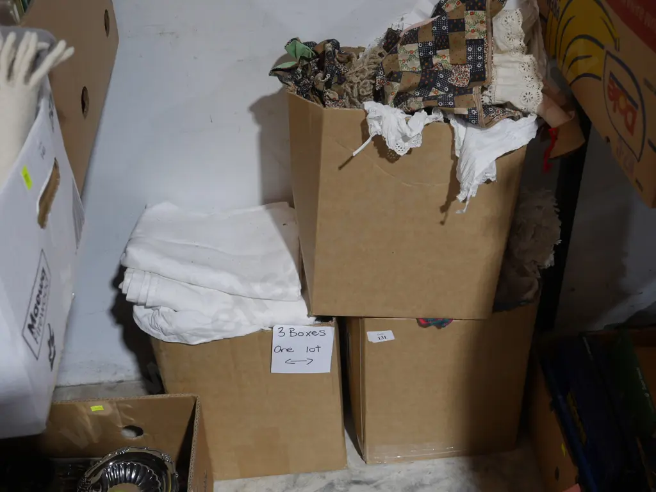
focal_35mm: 46
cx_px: 328
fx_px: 872
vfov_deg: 31.5
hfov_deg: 41.2
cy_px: 246
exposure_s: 1/60
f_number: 5.1
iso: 800
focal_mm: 23
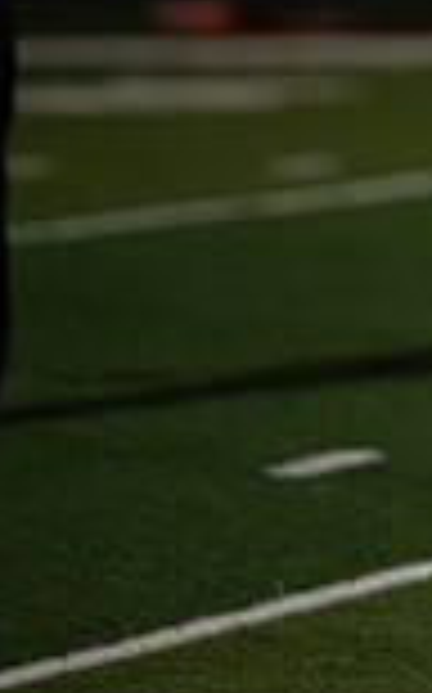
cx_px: 1264
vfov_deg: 2.7
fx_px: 14532
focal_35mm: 770
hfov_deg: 1.7
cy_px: 119
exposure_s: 1/1250
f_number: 2.8
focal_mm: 200
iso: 3200
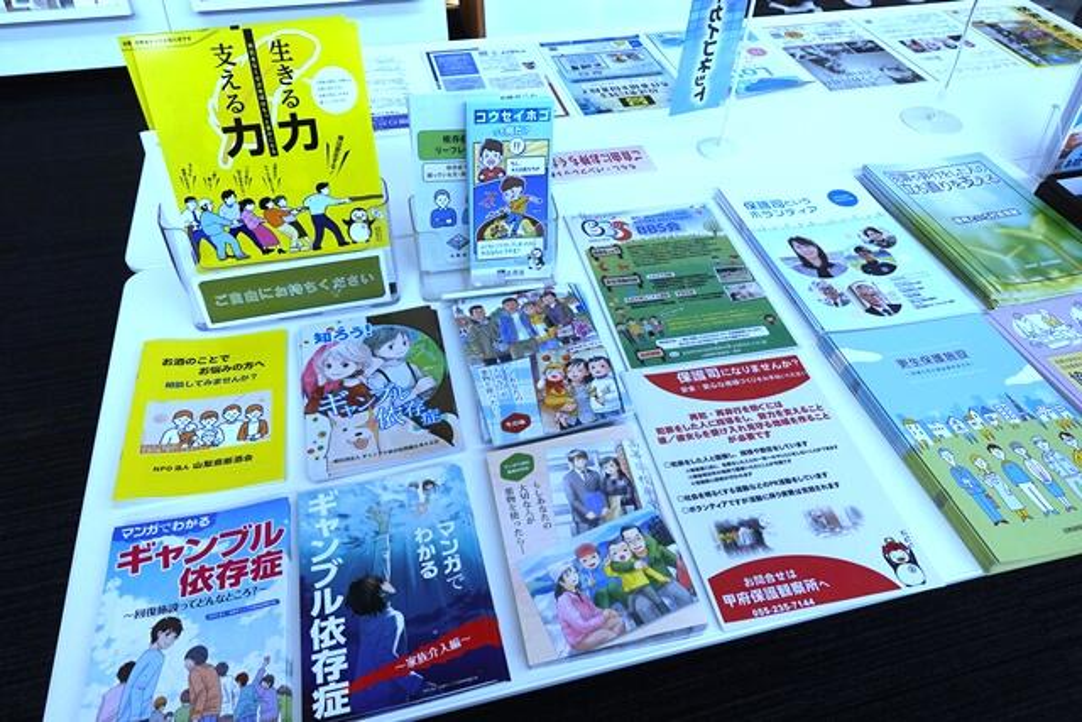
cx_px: 541
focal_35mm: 24
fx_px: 721
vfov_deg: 53.2
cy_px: 361
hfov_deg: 73.7
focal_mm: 8.8
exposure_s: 1/100
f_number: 4.5
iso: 125
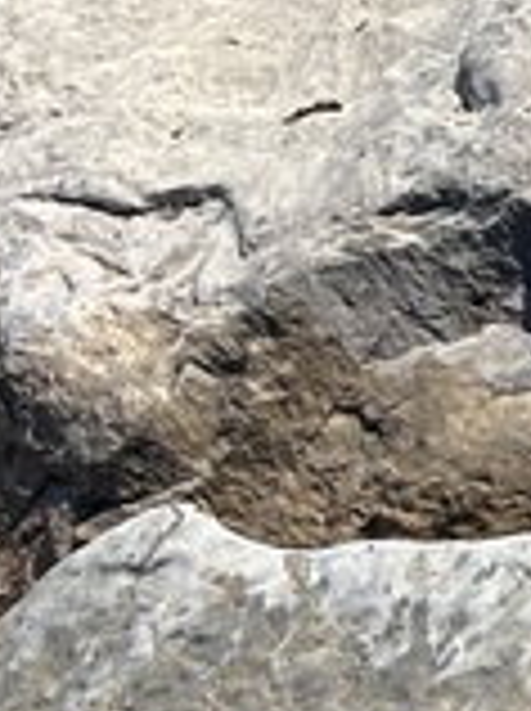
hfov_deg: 7.7
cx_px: 1562
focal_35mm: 169
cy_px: -90
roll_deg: -1.5
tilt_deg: -7.4
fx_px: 3466
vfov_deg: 11.5
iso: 50
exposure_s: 1/4149
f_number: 1.6
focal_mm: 5.1
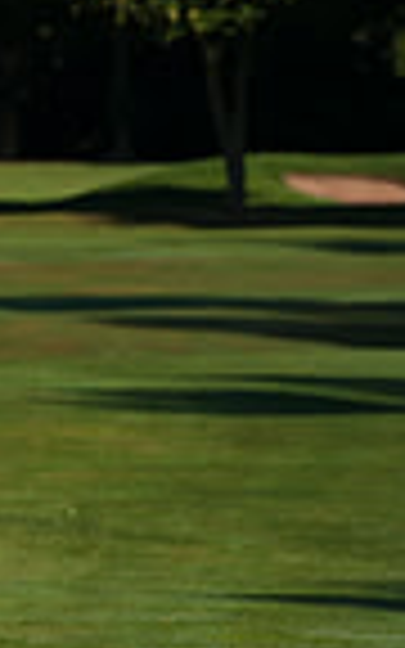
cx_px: -720
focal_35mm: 798
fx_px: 14093
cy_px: 369
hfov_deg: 1.6
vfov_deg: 2.6
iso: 200
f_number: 7.1
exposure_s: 1/640
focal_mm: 195
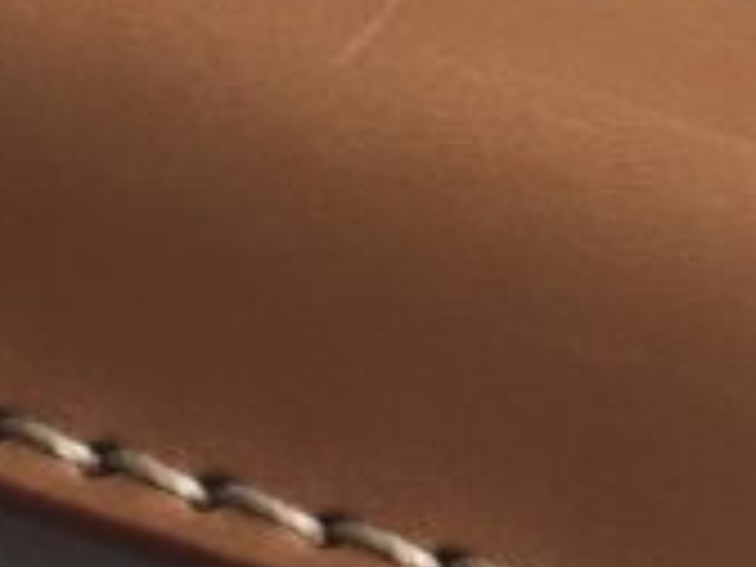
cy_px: 81
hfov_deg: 10.5
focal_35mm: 177
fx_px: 3866
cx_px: 1336
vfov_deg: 8.4
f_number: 2.2
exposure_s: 1/130
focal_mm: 4.15
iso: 32
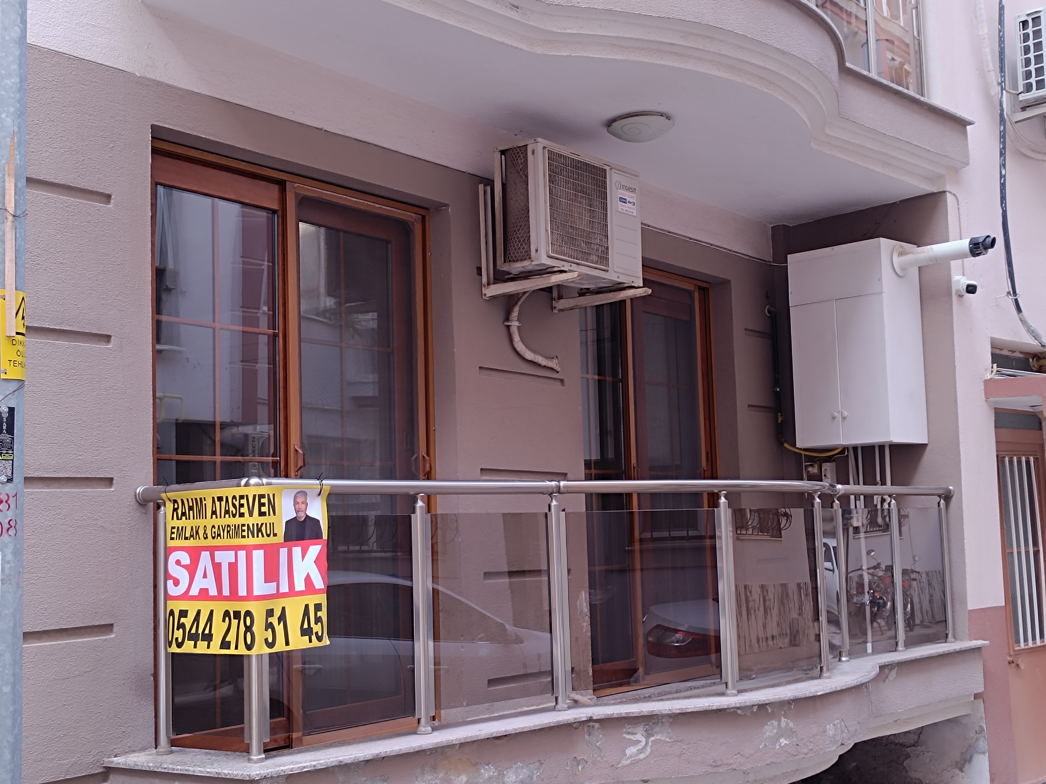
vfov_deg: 56.8
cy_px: 392
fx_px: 725
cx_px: 523
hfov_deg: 71.6
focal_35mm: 24
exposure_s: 1/101
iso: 95
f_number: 1.88
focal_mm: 5.59
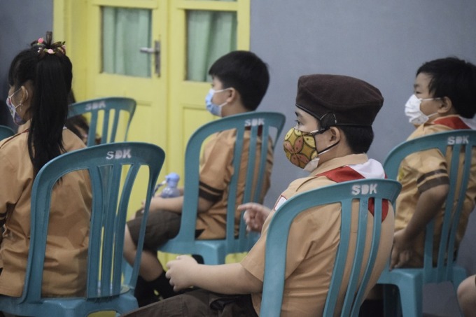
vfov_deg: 8.7
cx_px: 238
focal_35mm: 158
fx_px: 2082
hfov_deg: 13.0
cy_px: 158
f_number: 5.6
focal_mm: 105
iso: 6400
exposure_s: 1/100
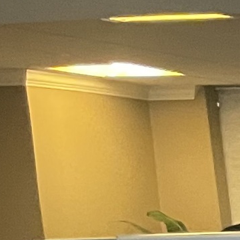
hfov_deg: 6.8
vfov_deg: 8.4
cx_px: 972
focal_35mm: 196
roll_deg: +2.7
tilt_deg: -11.3
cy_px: 488
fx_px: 1537
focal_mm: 4.2
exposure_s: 1/40
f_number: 1.6
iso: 500
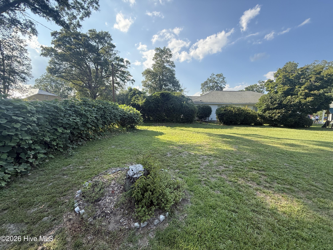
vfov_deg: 85.7
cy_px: 125
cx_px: 166
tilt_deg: -4.1
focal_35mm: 14
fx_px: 135
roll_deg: -1.2
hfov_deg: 102.1
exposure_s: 1/535
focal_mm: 2.22
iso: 64
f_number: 2.2
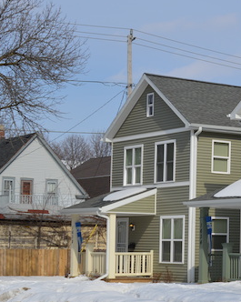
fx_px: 911
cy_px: 150
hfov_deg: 14.3
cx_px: 330
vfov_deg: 18.8
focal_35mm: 102
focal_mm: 32
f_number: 10
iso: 100
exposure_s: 1/400
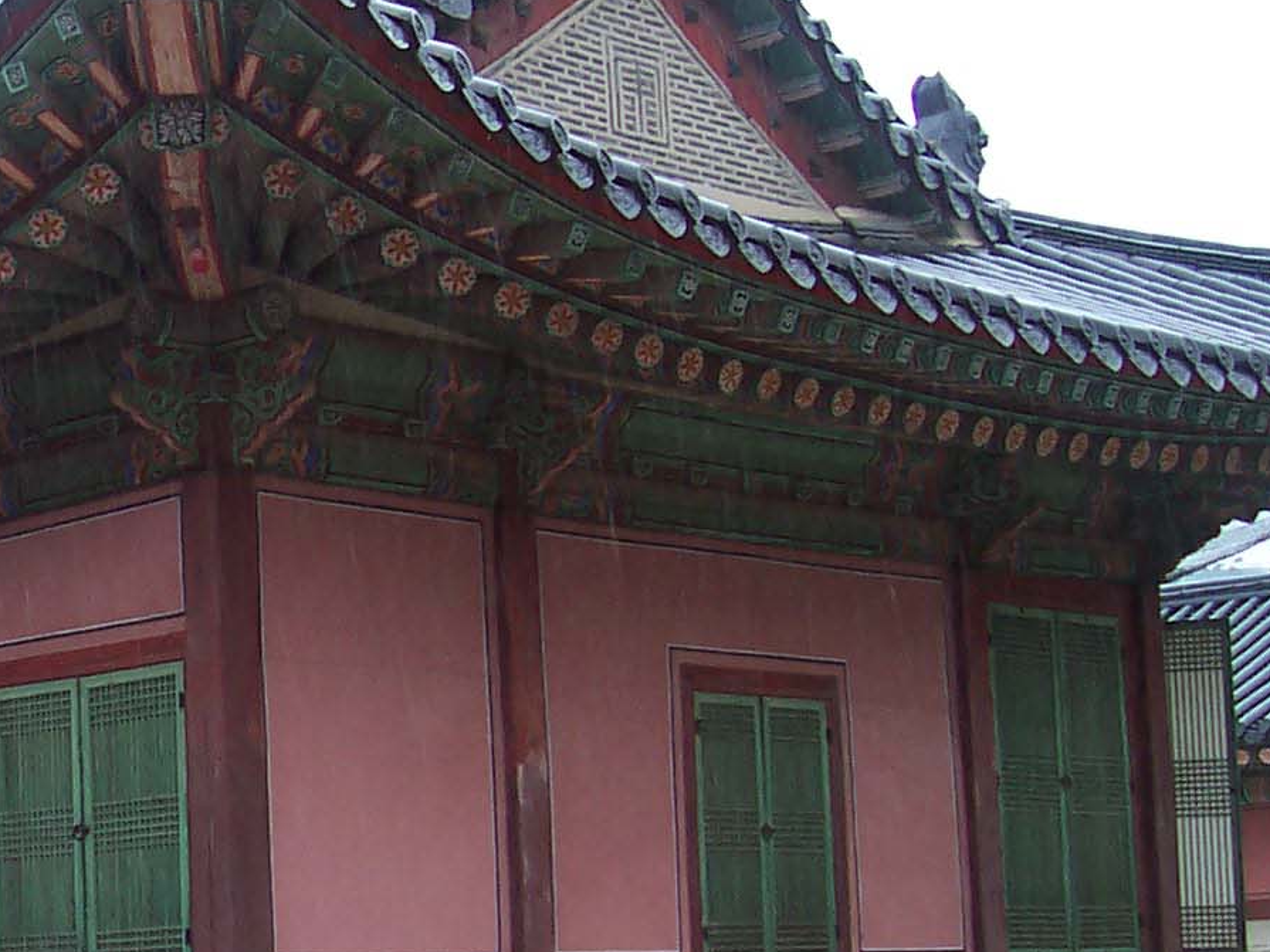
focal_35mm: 84
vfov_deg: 17.5
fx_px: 3081
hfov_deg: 22.1
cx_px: -108
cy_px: 667
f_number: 2.8
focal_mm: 5.6
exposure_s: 1/60
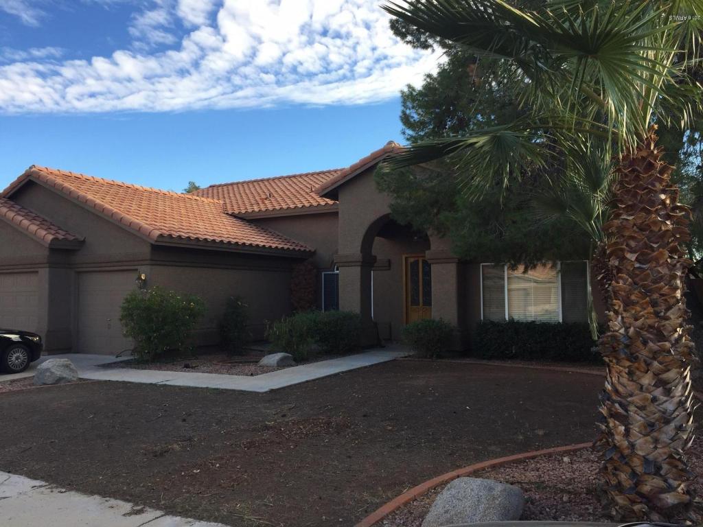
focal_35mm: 29
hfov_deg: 61.7
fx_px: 589
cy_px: 264
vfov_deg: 48.2
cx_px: 352
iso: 32
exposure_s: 1/628
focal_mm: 4.15
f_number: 2.2
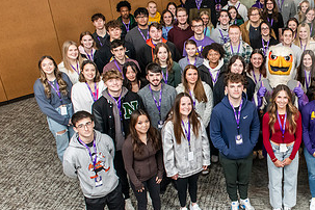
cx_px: 270
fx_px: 402
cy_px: 116
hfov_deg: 40.2
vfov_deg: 29.2
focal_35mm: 46
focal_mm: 24
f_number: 10
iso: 2000
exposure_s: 1/160
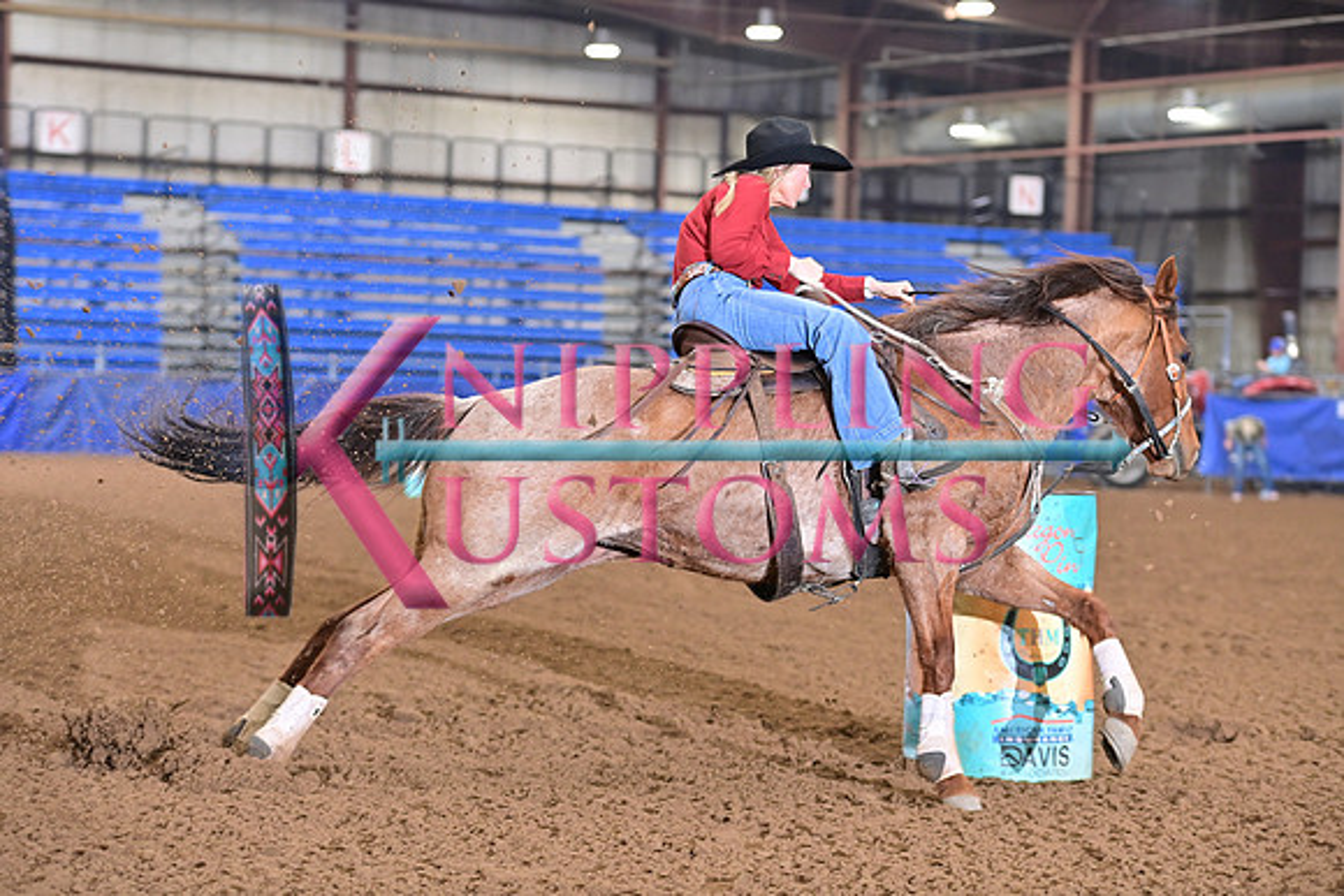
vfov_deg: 13.0
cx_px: 672
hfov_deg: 19.5
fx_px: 3921
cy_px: 448
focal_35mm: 105
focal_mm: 105
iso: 2000
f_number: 3.2
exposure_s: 1/250
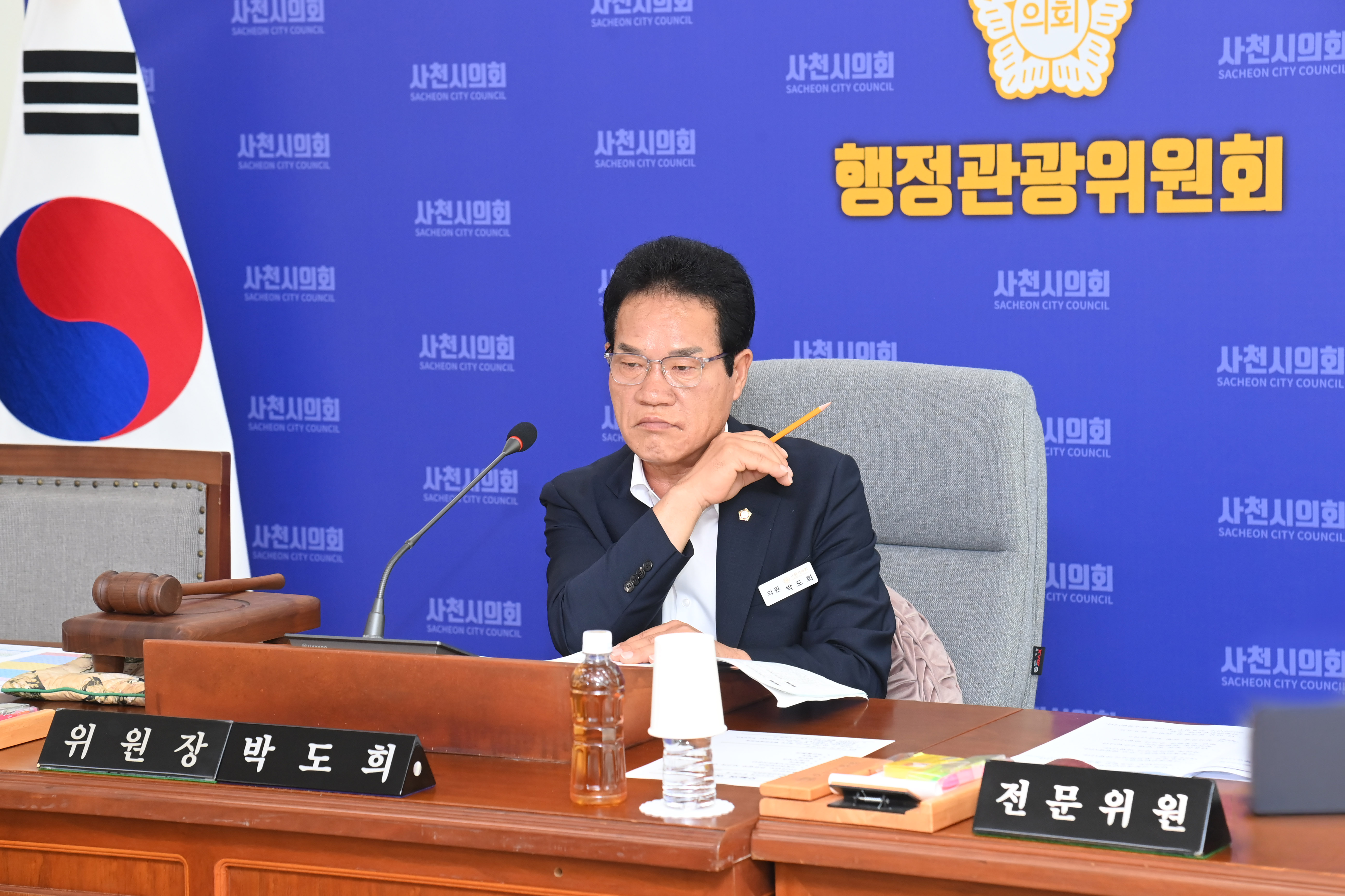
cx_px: 672
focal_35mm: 86
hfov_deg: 23.6
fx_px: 3213
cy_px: 448
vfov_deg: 15.9
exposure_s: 1/250
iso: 2500
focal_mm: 86
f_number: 6.3
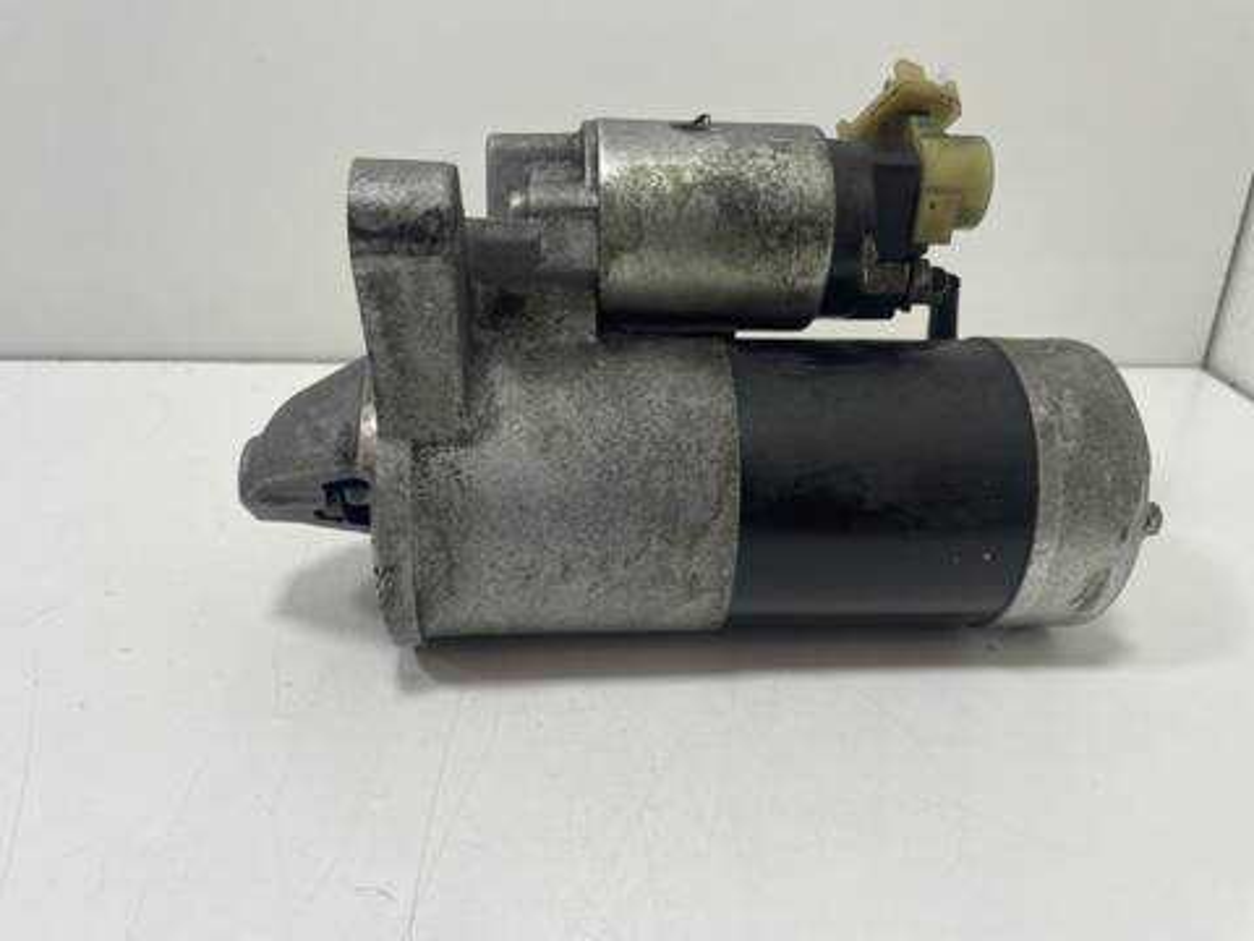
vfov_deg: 53.1
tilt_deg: -26.8
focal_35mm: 26
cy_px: 470
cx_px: 627
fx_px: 942
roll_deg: -1.7
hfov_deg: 67.3
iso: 40
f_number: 1.6
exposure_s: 1/100
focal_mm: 4.2
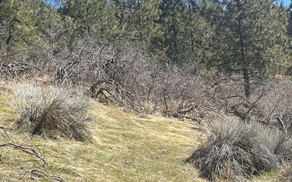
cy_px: 72
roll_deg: +6.9
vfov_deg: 20.9
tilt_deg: +9.2
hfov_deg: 32.6
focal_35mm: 62
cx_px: 205
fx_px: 493
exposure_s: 1/2092
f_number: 1.6
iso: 32
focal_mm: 4.2
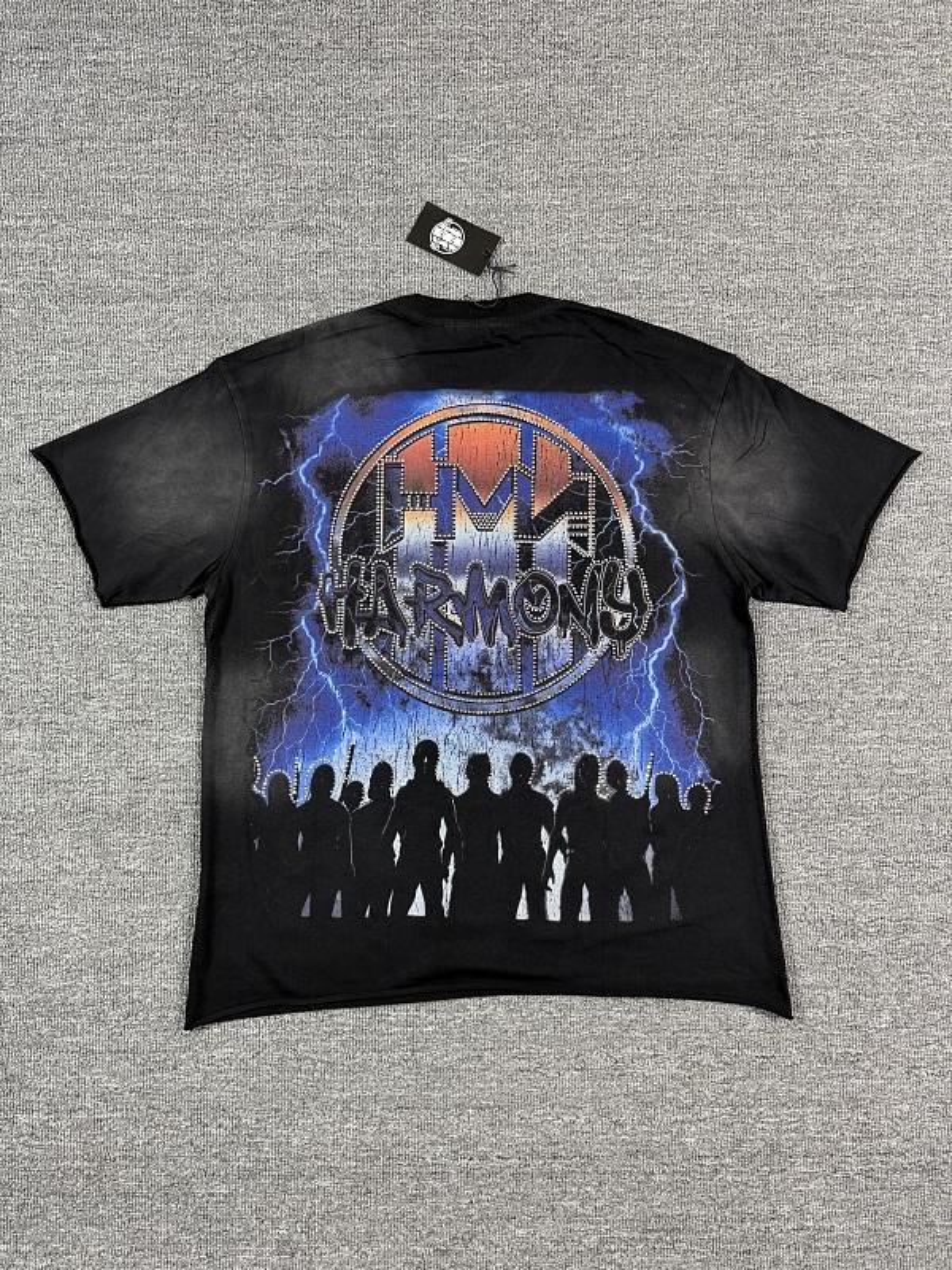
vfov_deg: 71.6
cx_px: 476
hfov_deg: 56.8
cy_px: 635
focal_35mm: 24
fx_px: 880
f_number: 1.78
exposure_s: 1/50
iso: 160
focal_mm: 6.76
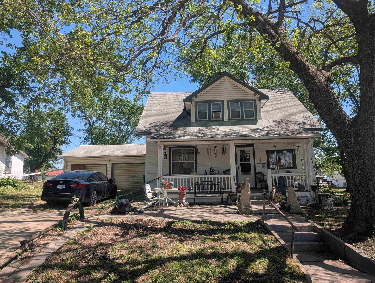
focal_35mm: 24
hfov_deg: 71.5
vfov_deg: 56.9
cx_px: 188
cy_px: 142
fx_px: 260
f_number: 1.68
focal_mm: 6.9
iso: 22
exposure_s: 1/831
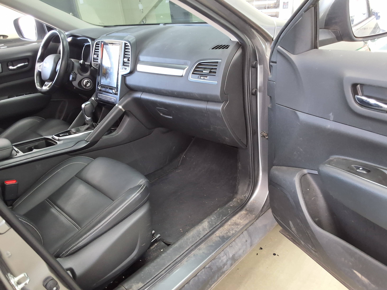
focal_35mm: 28
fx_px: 313
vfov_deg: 49.7
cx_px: 194
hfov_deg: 63.4
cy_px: 145
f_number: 1.9
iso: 125
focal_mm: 2.91
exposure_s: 1/40
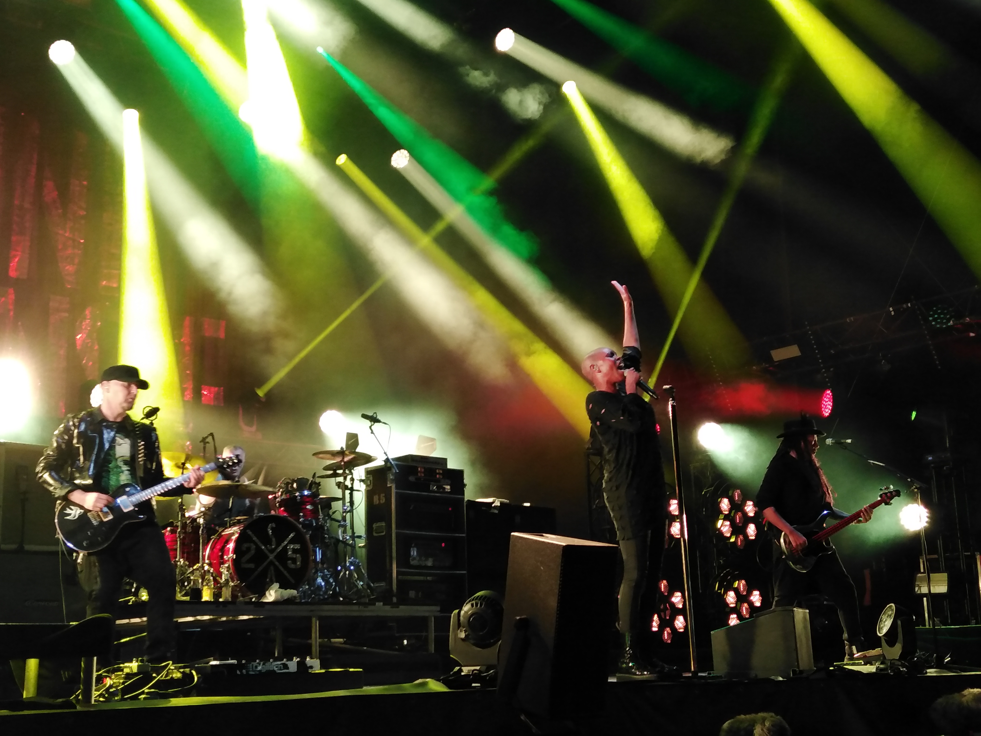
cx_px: 490
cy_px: 368
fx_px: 737
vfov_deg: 53.1
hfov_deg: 67.3
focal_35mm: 26
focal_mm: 3.59
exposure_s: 1/40
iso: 124
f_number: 1.8
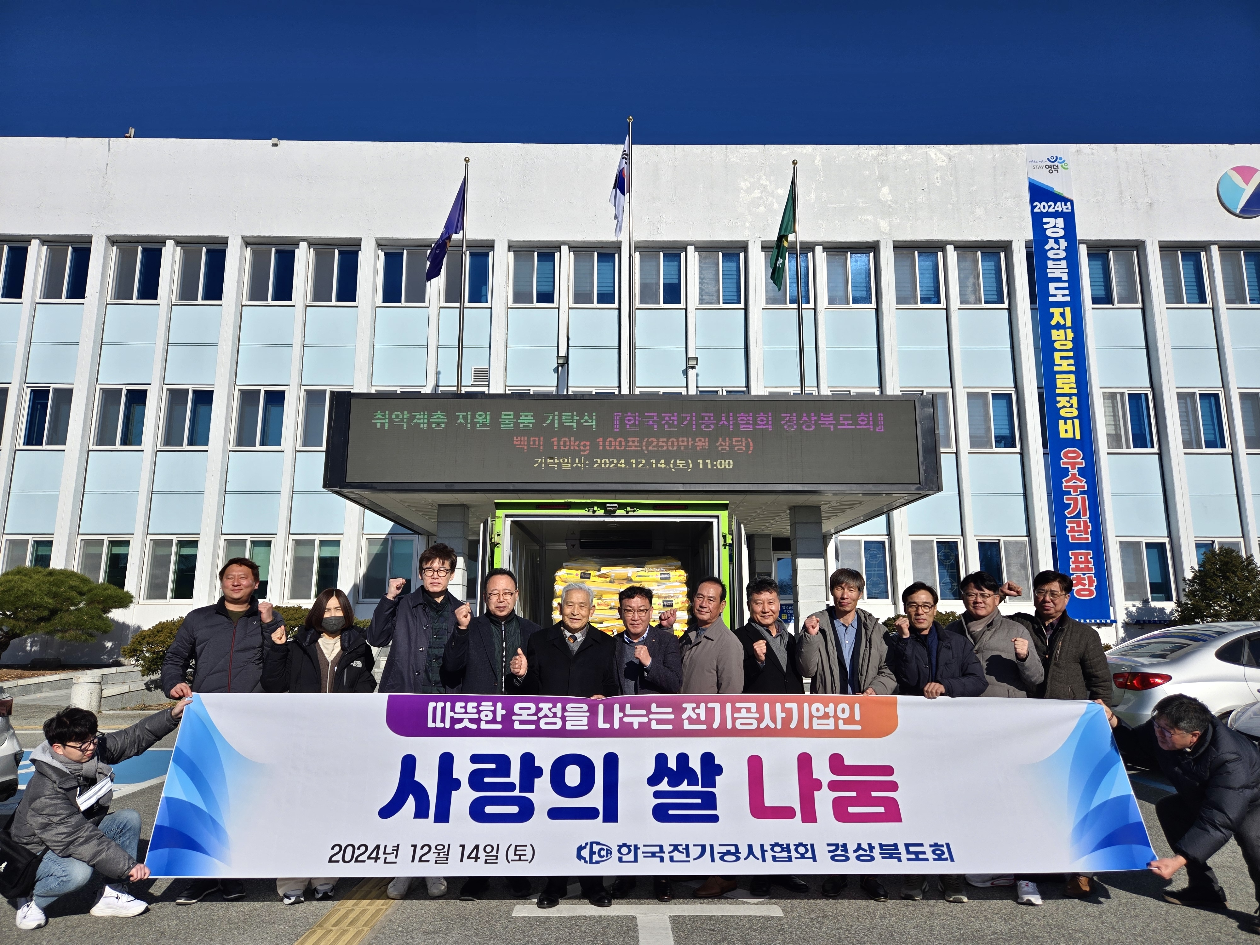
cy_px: 472
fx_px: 837
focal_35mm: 23
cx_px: 630
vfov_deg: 58.9
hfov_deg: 73.9
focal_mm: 5.4
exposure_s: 1/5127
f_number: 1.8
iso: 25
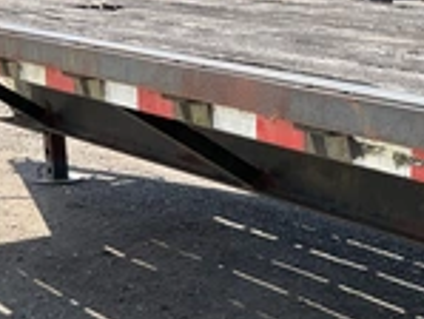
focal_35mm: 78
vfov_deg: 18.8
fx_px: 956
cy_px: 228
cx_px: 415
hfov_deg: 24.0
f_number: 1.8
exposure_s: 1/683
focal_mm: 3
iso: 25
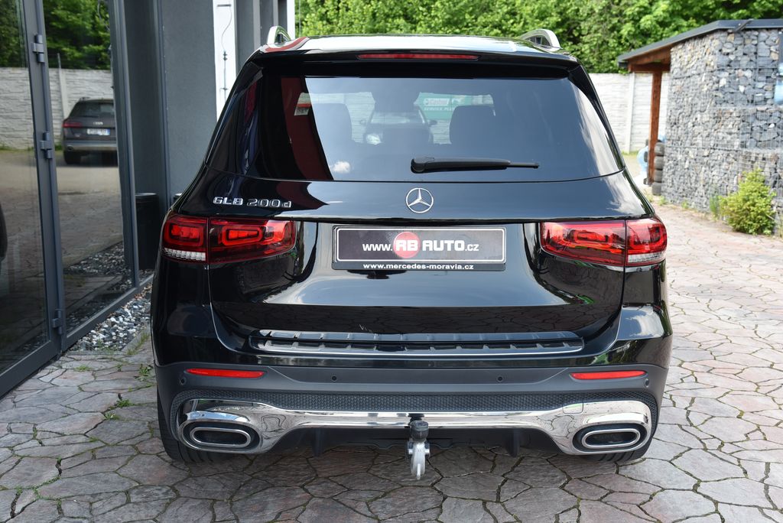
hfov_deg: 44.5
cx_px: 392
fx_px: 958
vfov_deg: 30.6
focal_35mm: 44
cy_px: 262
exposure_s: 1/160
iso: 500
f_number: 6.3
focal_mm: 44
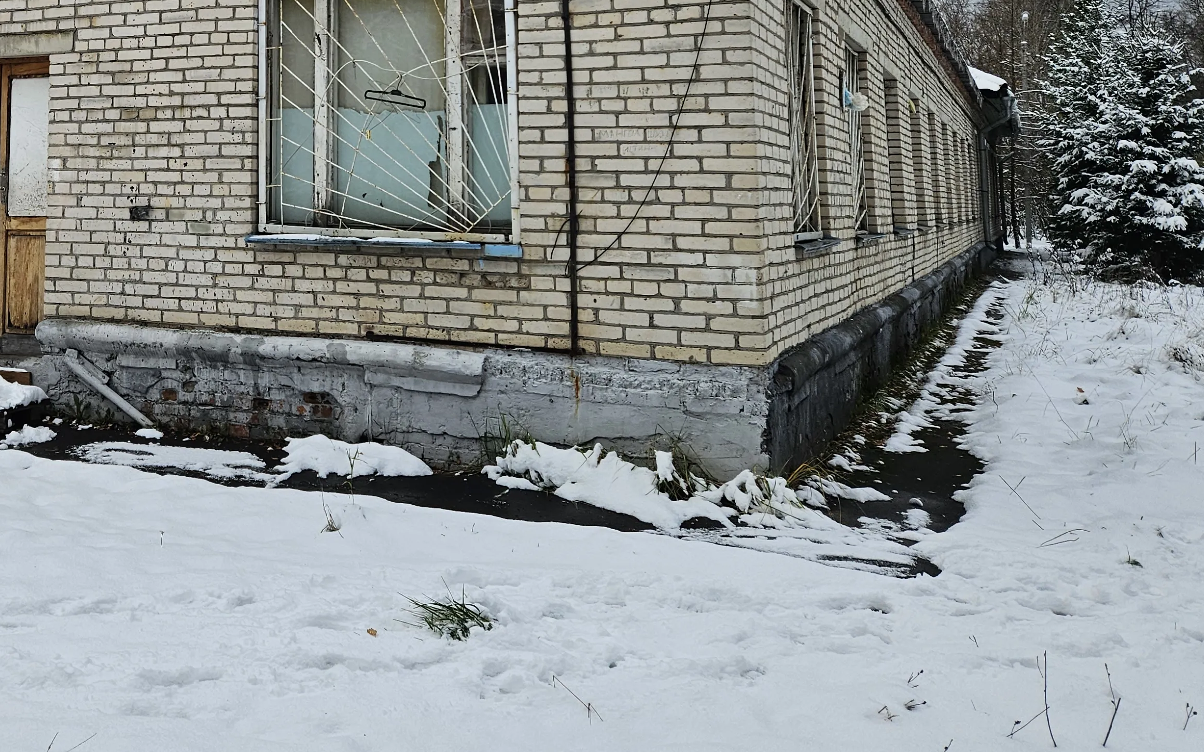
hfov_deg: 44.5
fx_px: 1378
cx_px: 214
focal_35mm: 42
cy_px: 60
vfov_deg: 29.2
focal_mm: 5.4
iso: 80
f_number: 1.8
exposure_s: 1/2000
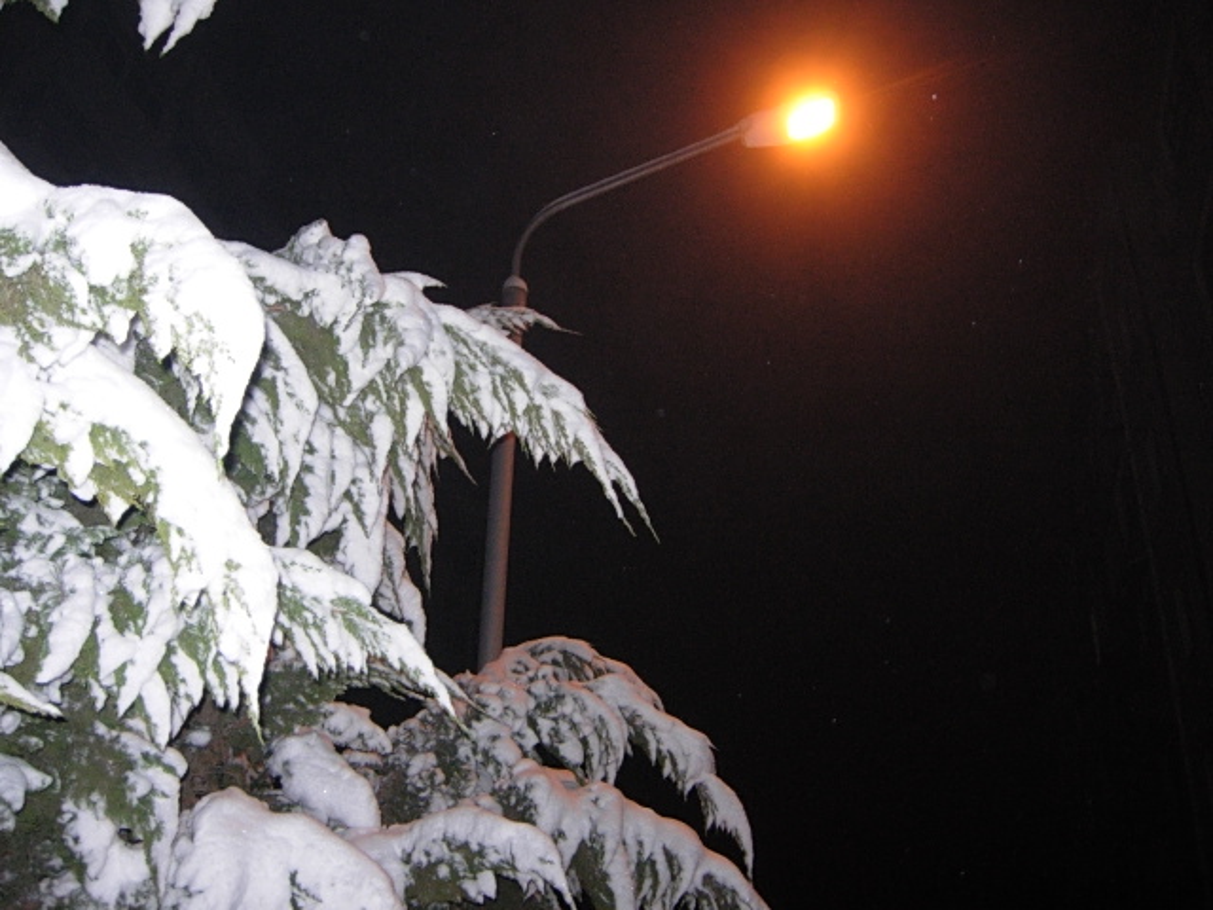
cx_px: 606
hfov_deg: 51.4
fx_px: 1261
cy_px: 455
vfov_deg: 39.7
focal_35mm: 36
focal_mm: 7.5
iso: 200
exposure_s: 1/128
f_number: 2.7
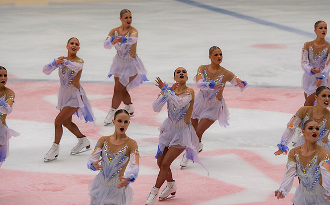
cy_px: 95
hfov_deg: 9.8
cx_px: 165
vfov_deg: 6.1
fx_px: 1925
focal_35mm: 215
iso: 500
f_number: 3.5
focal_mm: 140
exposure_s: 1/400
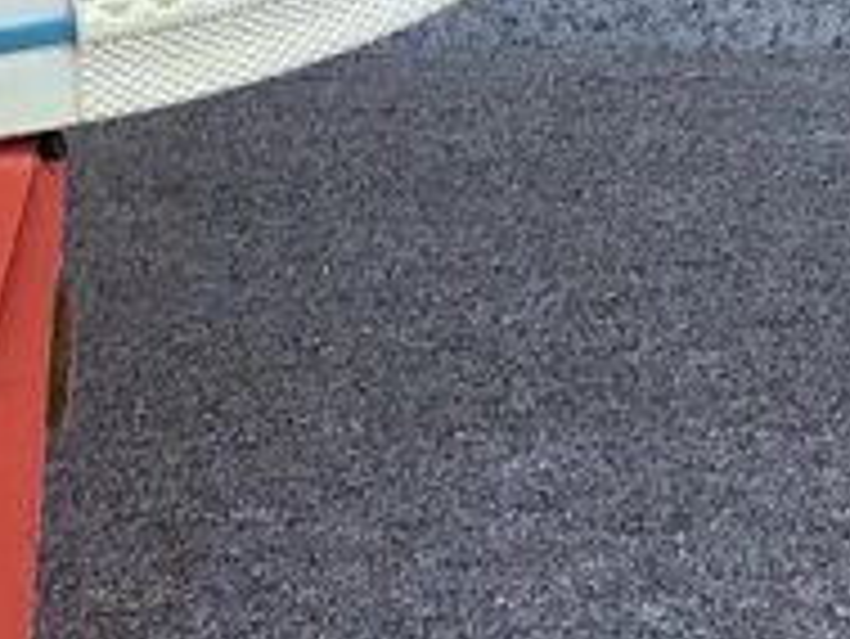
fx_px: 2580
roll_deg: -0.5
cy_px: -40
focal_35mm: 105
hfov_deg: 17.0
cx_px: -414
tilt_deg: -19.1
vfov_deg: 13.8
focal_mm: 3.3
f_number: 2.4
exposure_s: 1/485
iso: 25
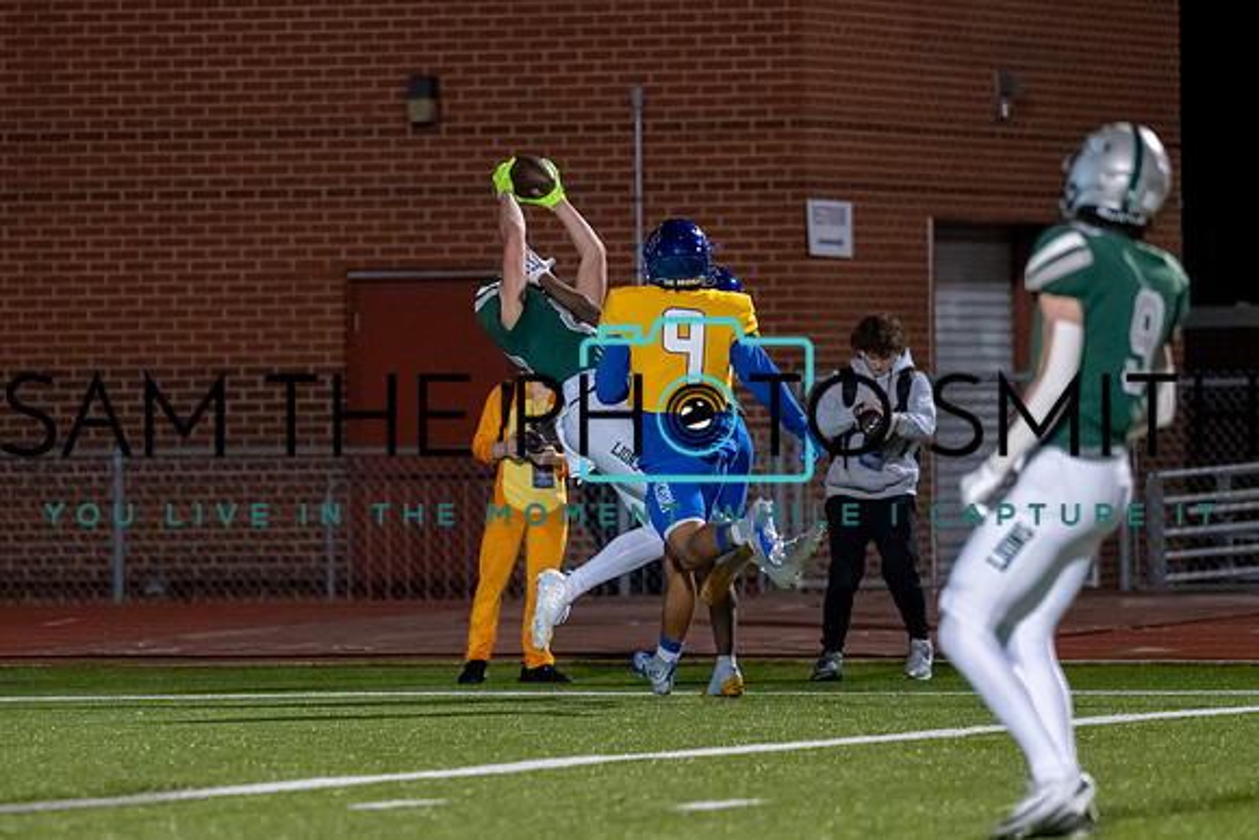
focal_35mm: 402
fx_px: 14052
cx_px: 482
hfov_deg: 5.1
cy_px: 434
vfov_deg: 3.4
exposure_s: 1/1000
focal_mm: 200
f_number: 2.8
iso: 3200
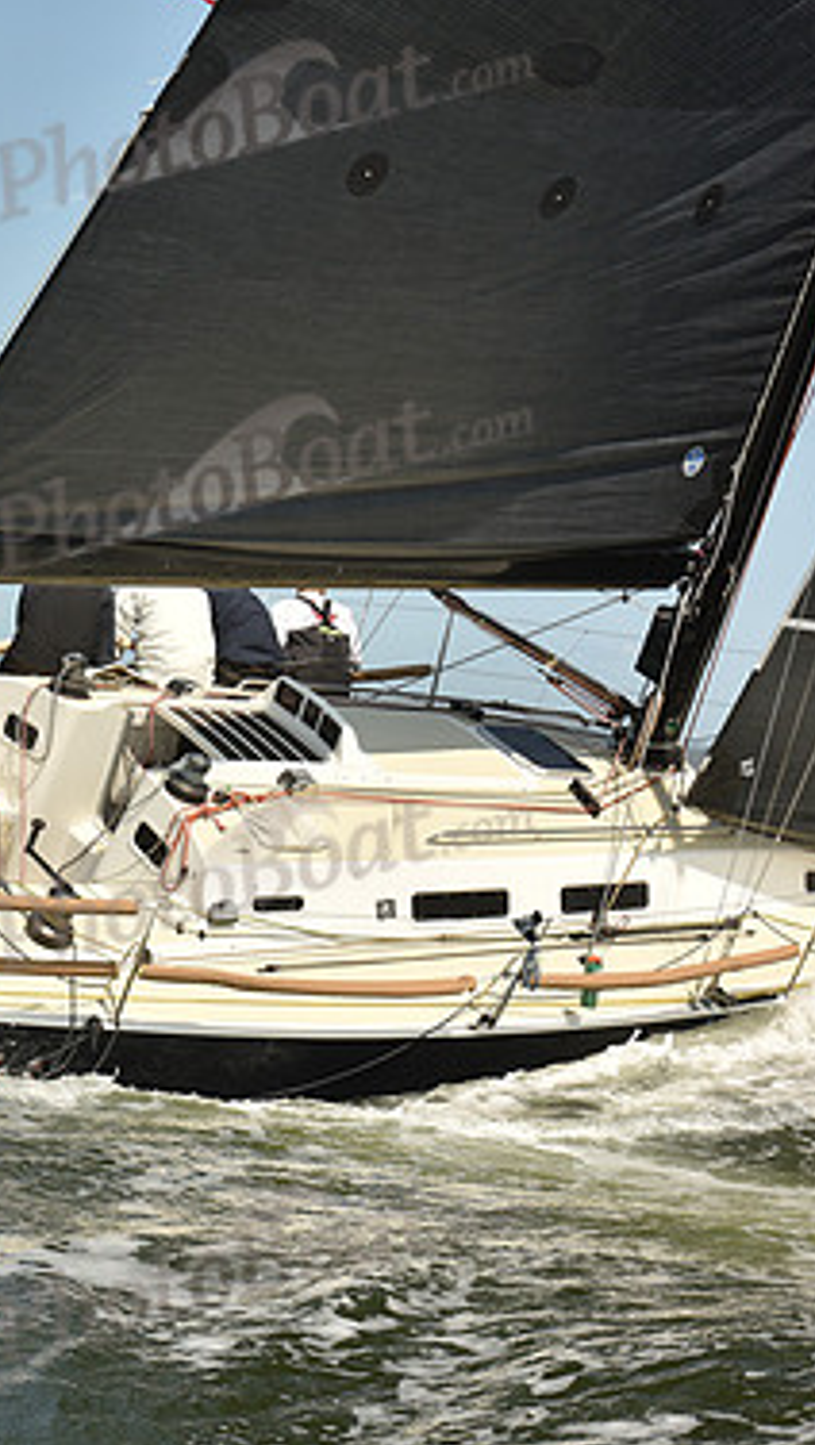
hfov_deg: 10.5
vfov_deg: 18.9
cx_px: -204
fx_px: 4334
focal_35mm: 113
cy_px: 728
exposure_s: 1/800
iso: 250
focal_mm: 70
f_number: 10
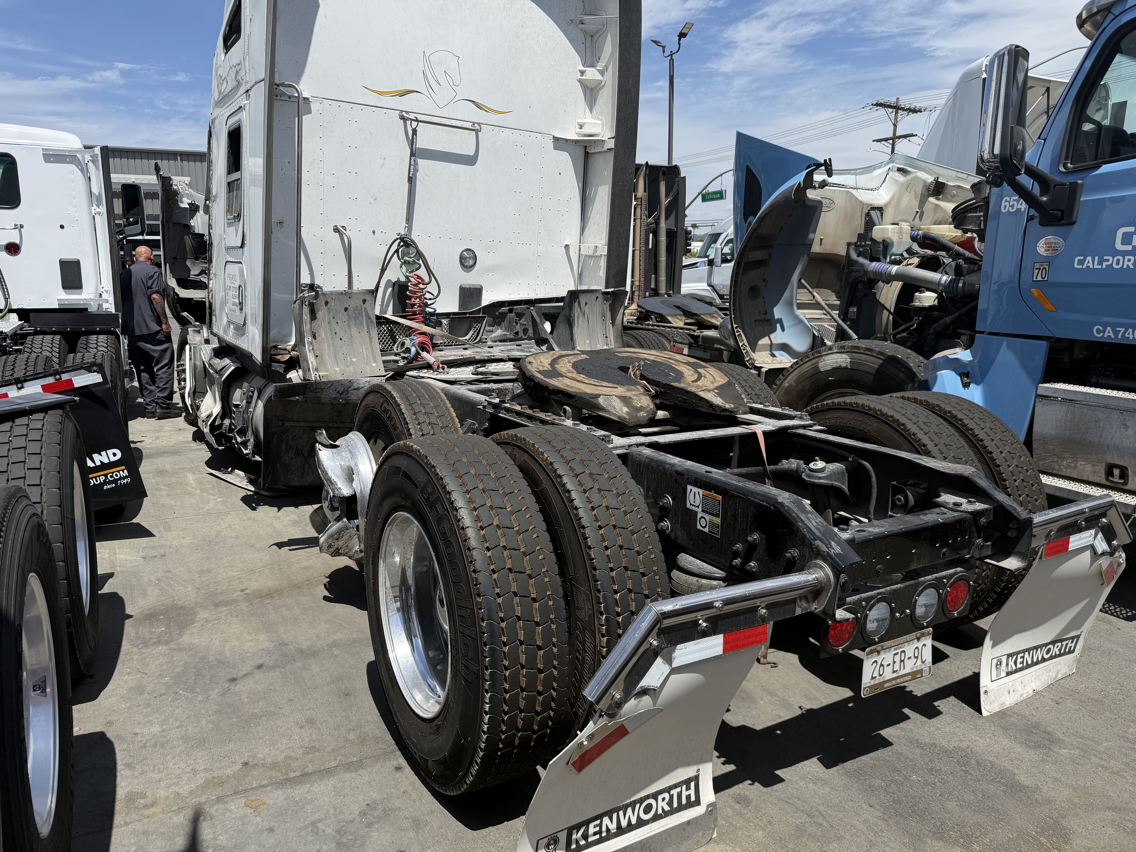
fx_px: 788
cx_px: 568
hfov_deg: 71.6
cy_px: 426
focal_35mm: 24
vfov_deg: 56.8
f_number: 1.78
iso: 80
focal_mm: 6.76
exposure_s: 1/5714
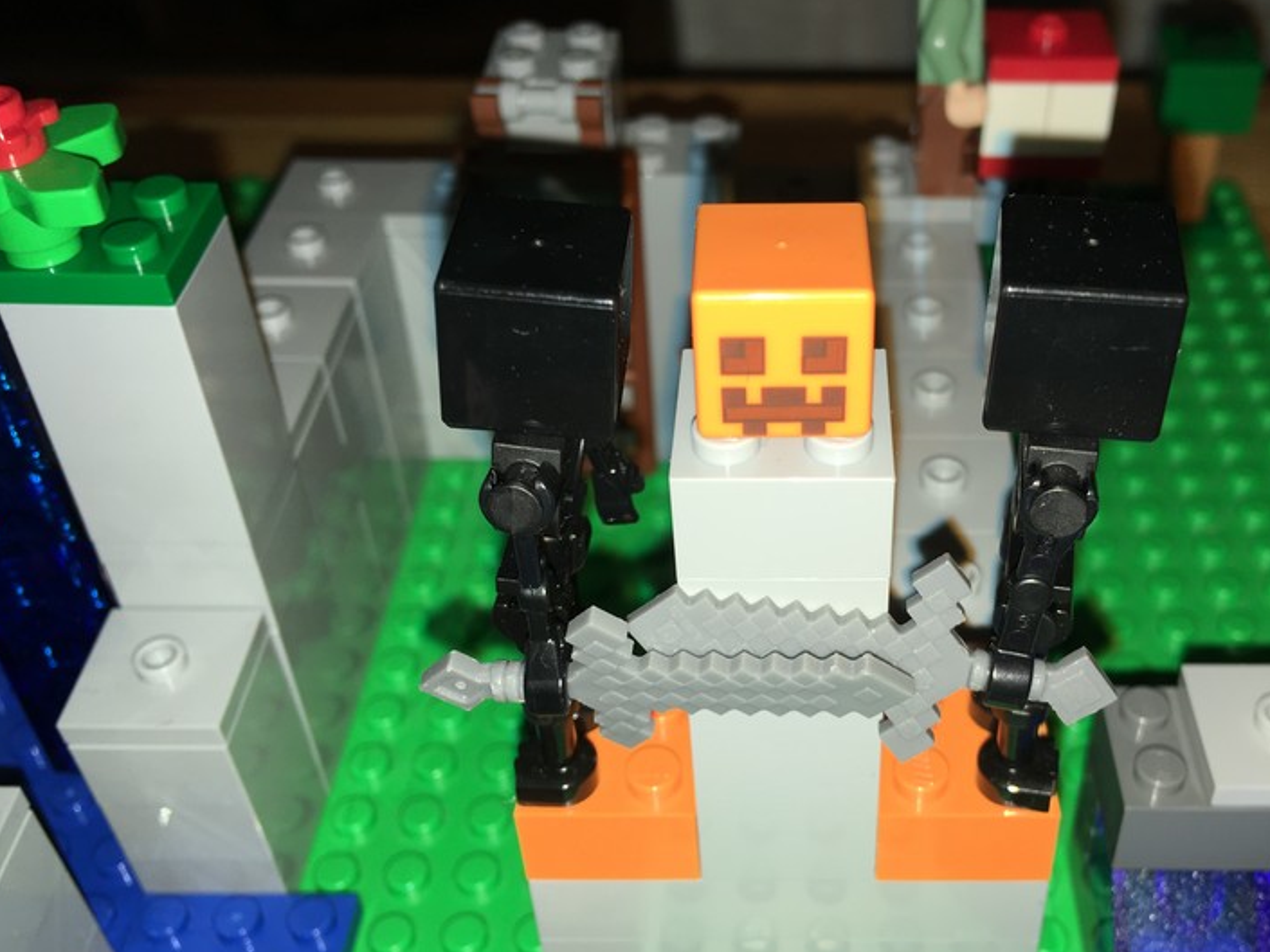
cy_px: 512
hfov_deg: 49.6
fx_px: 1358
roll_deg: -0.6
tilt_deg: -41.8
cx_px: 793
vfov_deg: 38.7
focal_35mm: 37
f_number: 2.2
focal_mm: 4.15
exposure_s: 1/114
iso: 25
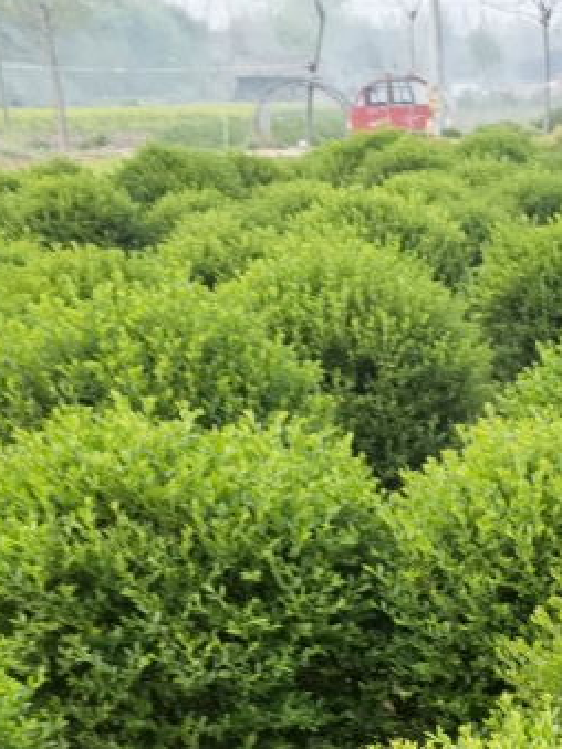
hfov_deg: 16.6
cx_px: 677
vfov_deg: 20.1
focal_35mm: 85
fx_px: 1841
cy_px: 1101
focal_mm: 6.67
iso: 100
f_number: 1.9
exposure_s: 1/100
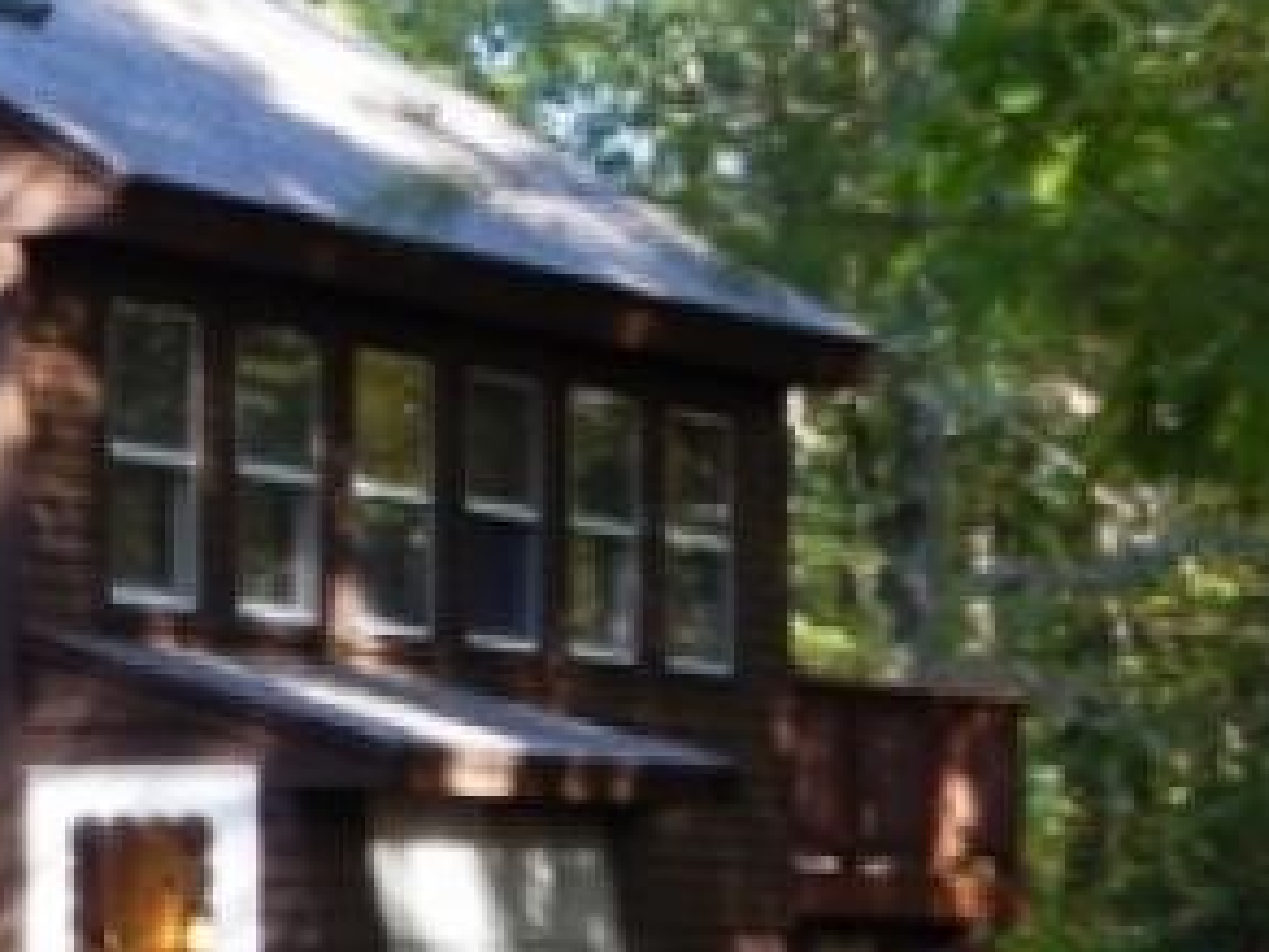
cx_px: -778
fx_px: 7845
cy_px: 680
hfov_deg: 9.0
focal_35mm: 214
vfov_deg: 6.9
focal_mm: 10.9
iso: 125
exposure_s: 1/60
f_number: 4
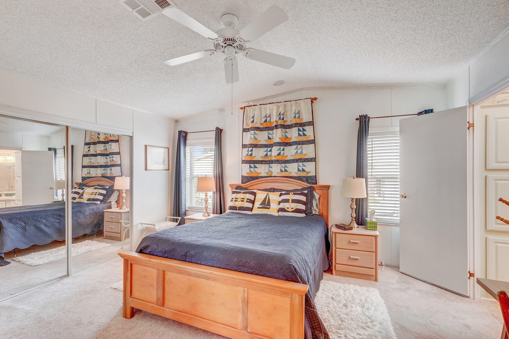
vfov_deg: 73.8
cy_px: 170
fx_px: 226
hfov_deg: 96.7
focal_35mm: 16
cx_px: 254
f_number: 9
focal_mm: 16
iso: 400
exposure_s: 1/6
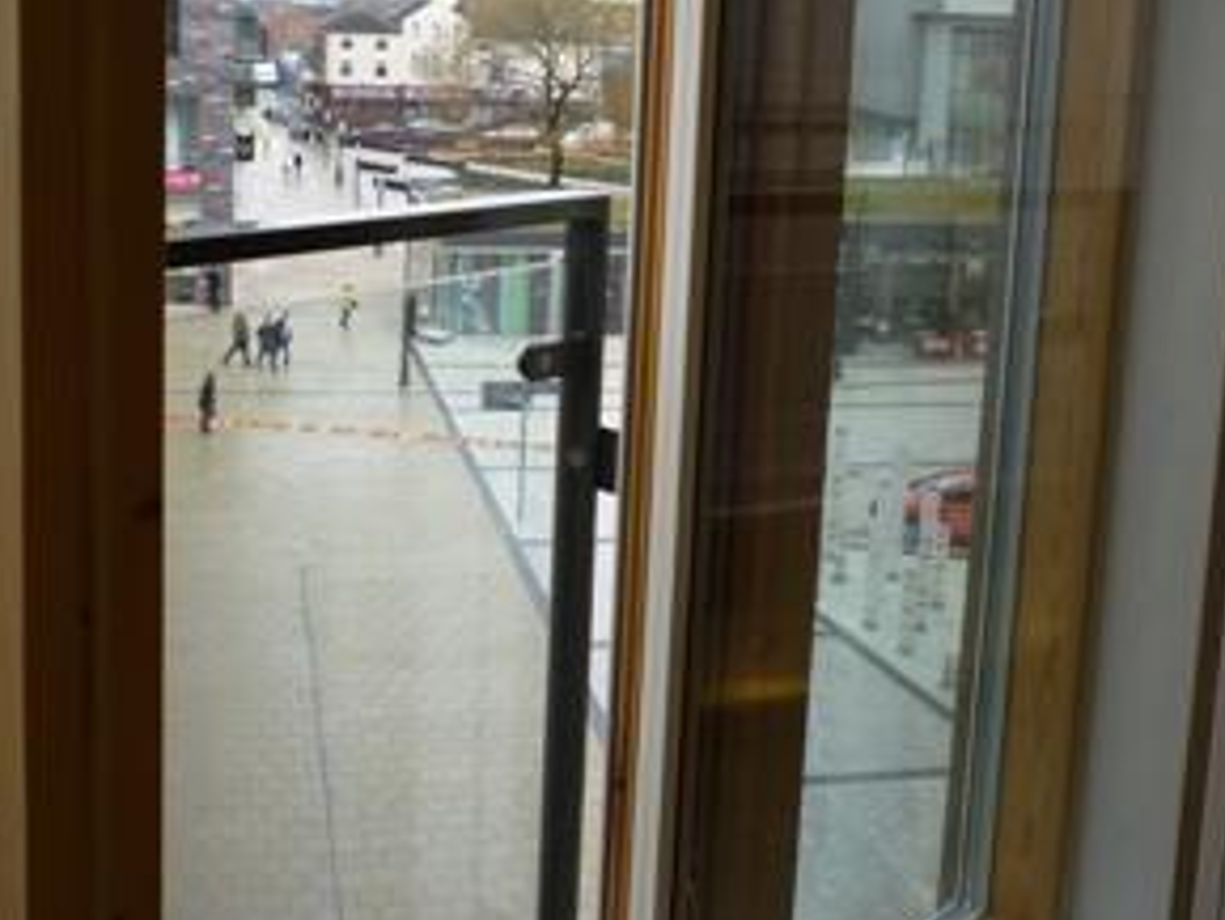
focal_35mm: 45
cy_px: 229
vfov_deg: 31.6
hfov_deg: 41.9
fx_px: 1593
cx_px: 496
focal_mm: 5.2
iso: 80
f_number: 3.3
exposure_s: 1/100
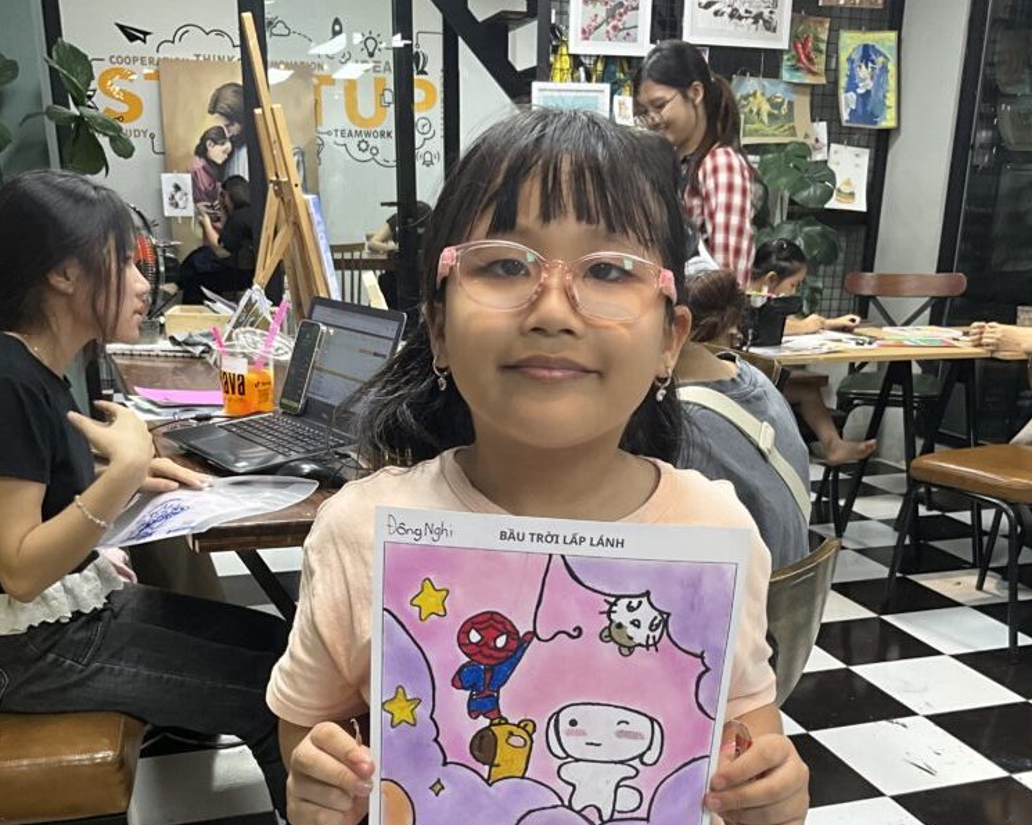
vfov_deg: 38.3
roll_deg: -0.6
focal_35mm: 38
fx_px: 1161
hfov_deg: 47.9
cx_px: 515
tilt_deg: -20.2
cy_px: 606
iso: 64
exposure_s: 1/78
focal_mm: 3
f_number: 1.8
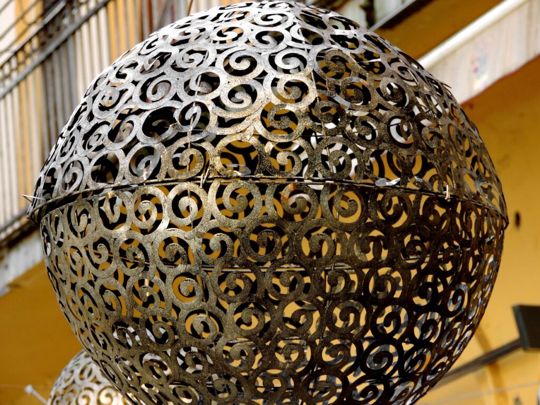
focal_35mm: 225
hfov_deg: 8.8
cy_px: 202
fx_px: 3510
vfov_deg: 6.6
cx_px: 270
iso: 400
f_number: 4.6
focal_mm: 40.1
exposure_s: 1/160
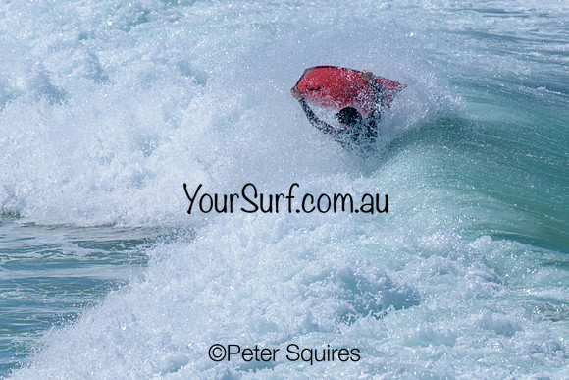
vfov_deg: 1.3
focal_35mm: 1099
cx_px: 310
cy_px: 222
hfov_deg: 1.9
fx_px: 17379
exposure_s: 1/2000
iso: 320
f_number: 11
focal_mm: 800
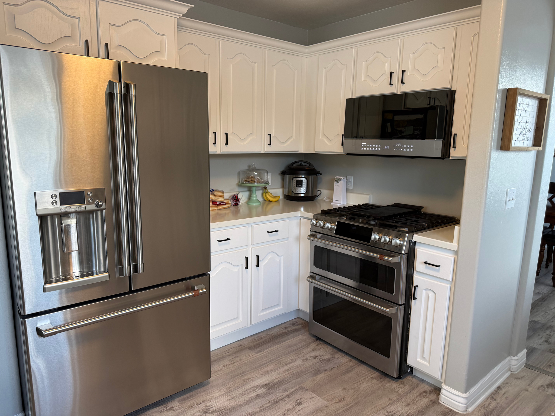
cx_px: 278
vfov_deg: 56.8
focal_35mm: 24
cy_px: 208
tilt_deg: -9.7
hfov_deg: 71.6
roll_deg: -1.2
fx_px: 385
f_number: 1.78
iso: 160
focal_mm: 6.76
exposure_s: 1/120
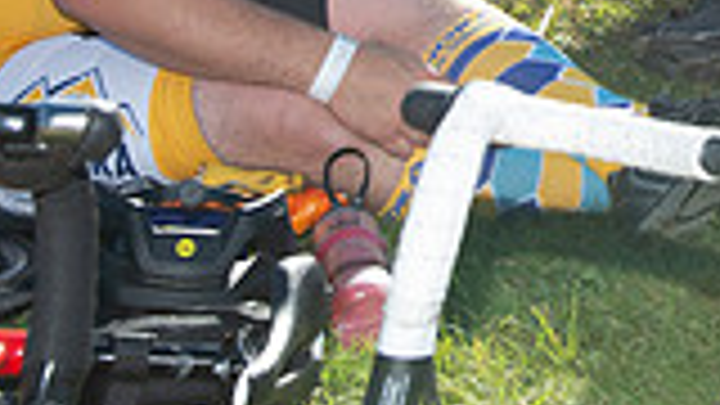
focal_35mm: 137
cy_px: -290
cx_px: 936
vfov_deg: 8.6
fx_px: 2616
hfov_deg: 15.0
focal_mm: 36
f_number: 9
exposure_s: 1/400
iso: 320
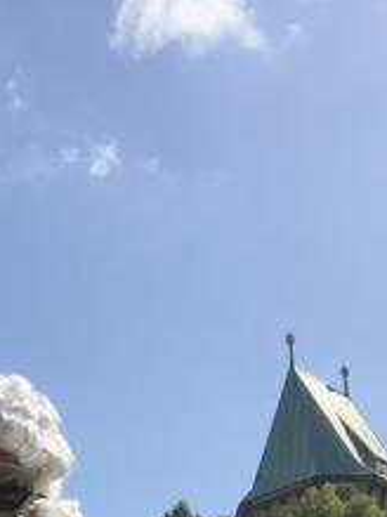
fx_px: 1582
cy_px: 715
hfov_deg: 13.9
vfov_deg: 17.2
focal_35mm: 106
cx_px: 97
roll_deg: +2.6
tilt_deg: +18.2
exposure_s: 1/3663
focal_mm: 4.15
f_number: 2.2
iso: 25
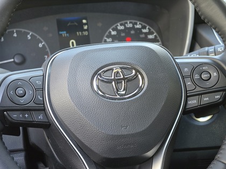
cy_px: 84
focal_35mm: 115
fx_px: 751
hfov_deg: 17.1
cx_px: 113
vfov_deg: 12.9
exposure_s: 1/120
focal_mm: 18.6
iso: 400
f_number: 2.9
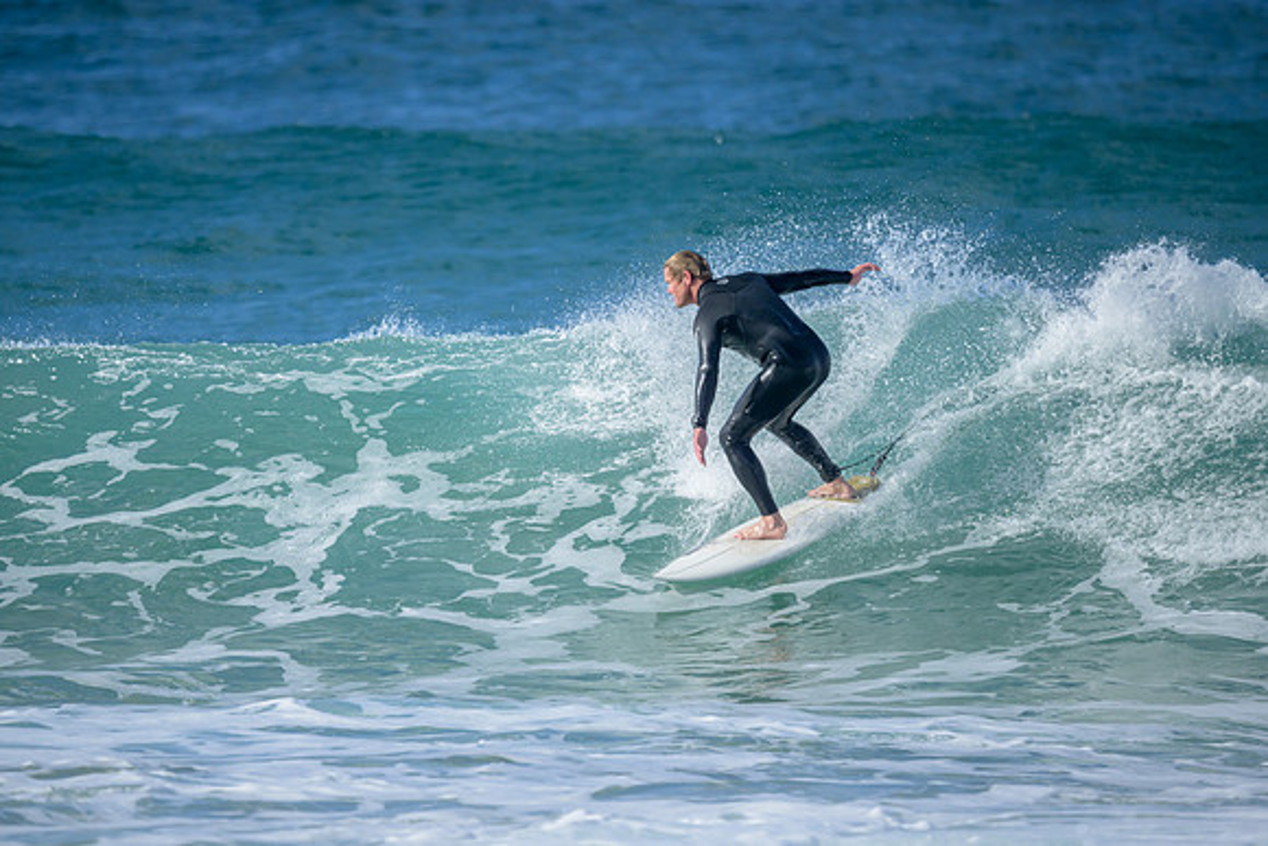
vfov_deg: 1.7
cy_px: 423
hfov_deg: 2.6
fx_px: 28183
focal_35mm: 800
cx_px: 634
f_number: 6.3
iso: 500
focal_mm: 800
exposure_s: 1/2500
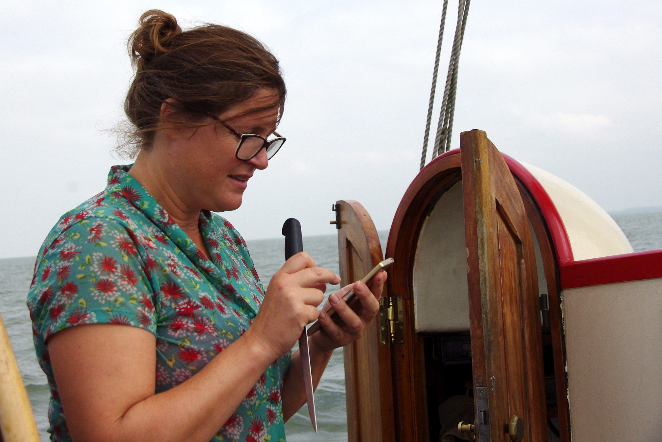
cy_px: 221
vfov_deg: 27.6
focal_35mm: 49
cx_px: 331
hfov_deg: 40.3
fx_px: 902
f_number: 5.6
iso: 400
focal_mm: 32.5
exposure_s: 1/1600
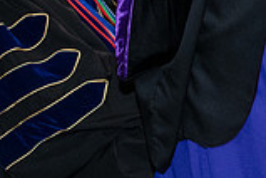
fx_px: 1891
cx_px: 430
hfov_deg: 7.9
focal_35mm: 256
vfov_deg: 5.3
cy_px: -140
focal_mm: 70
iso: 2500
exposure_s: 1/200
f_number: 5
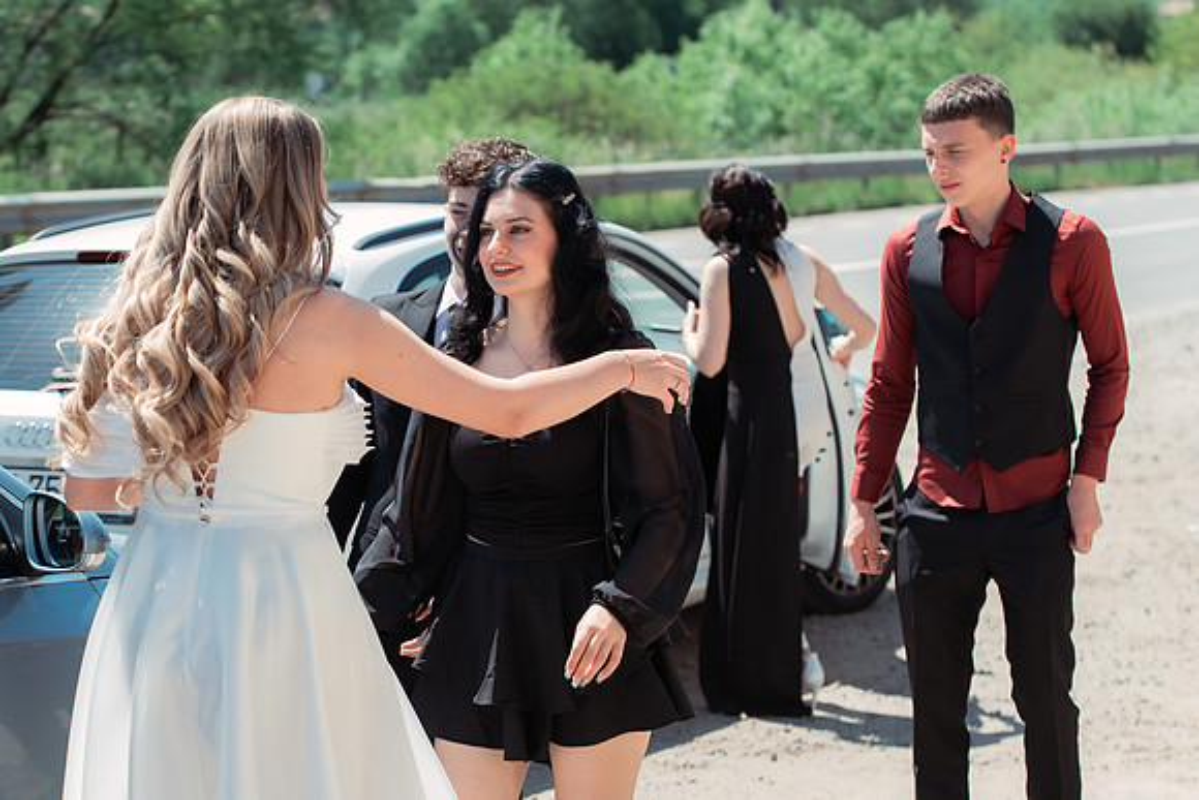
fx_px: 3595
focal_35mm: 108
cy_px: 393
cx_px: 586
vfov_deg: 12.7
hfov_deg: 18.9
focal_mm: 90
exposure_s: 1/500
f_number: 5
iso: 200
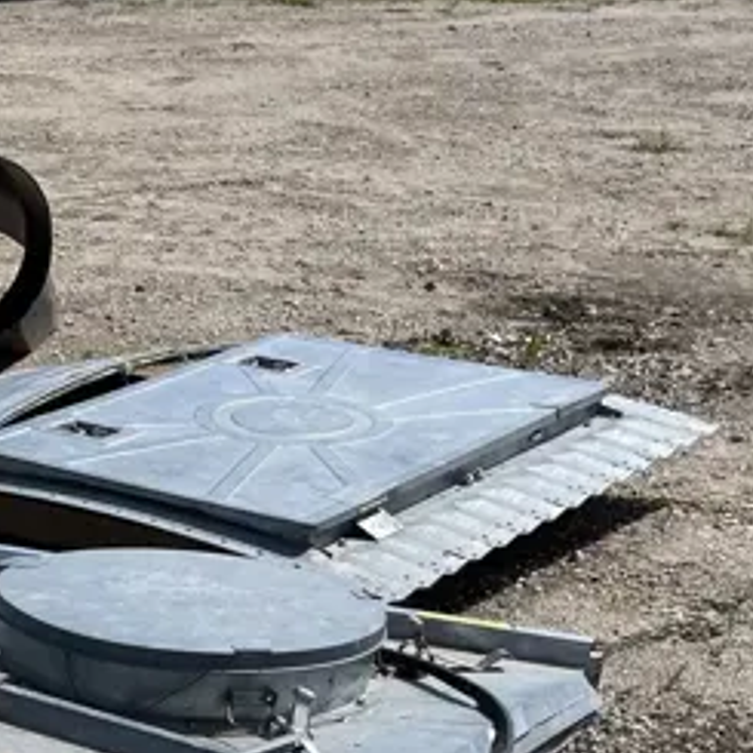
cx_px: -307
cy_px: 1030
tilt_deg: -29.2
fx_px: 2215
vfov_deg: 17.8
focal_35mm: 90
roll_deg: -0.4
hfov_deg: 17.7
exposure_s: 1/3788
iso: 32
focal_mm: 5.1
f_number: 1.6
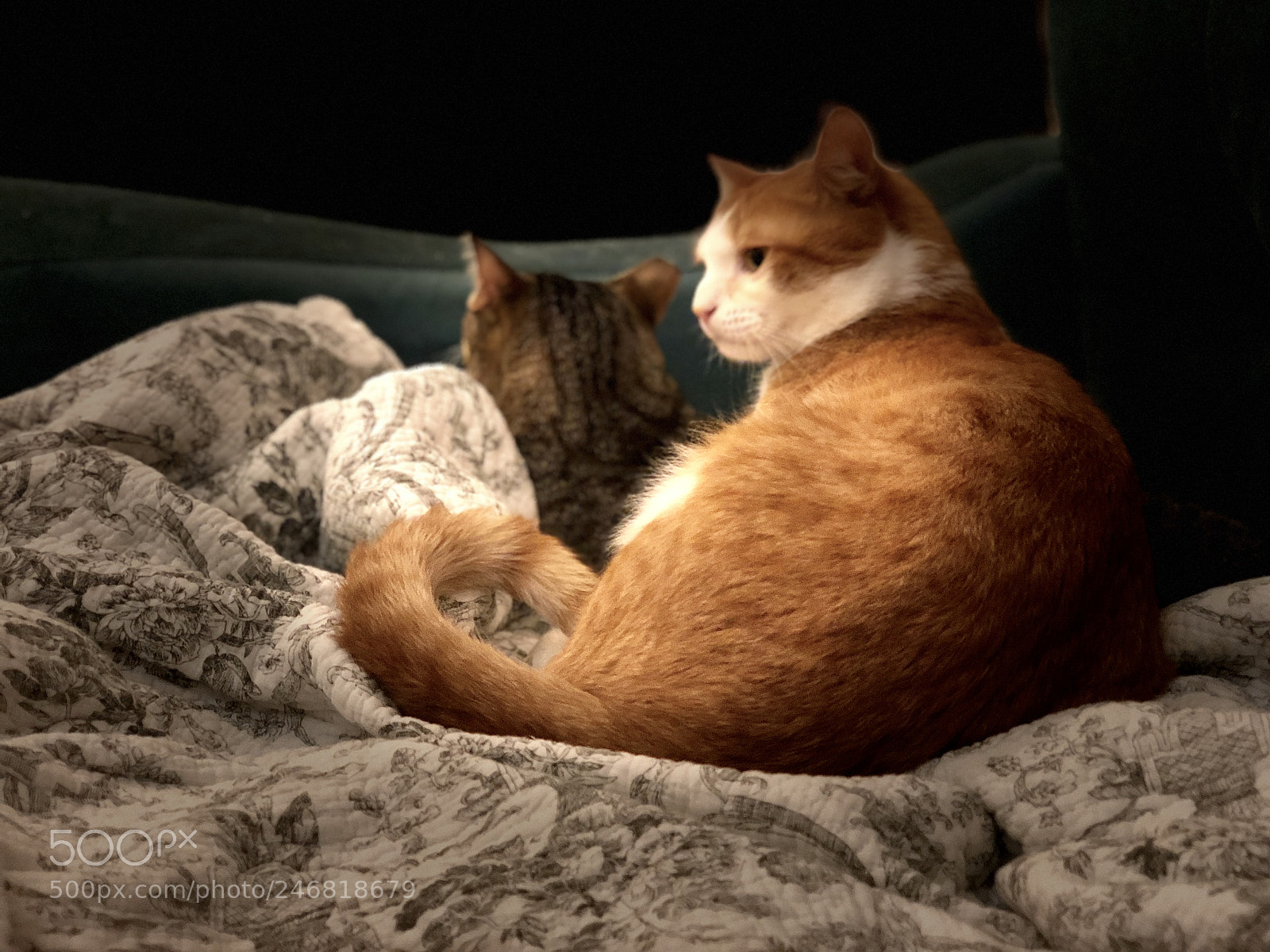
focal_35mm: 52
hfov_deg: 36.8
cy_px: 476
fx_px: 1908
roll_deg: -5.3
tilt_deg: -11.6
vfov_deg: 28.0
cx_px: 635
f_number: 2.4
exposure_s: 1/14
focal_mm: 6
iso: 160
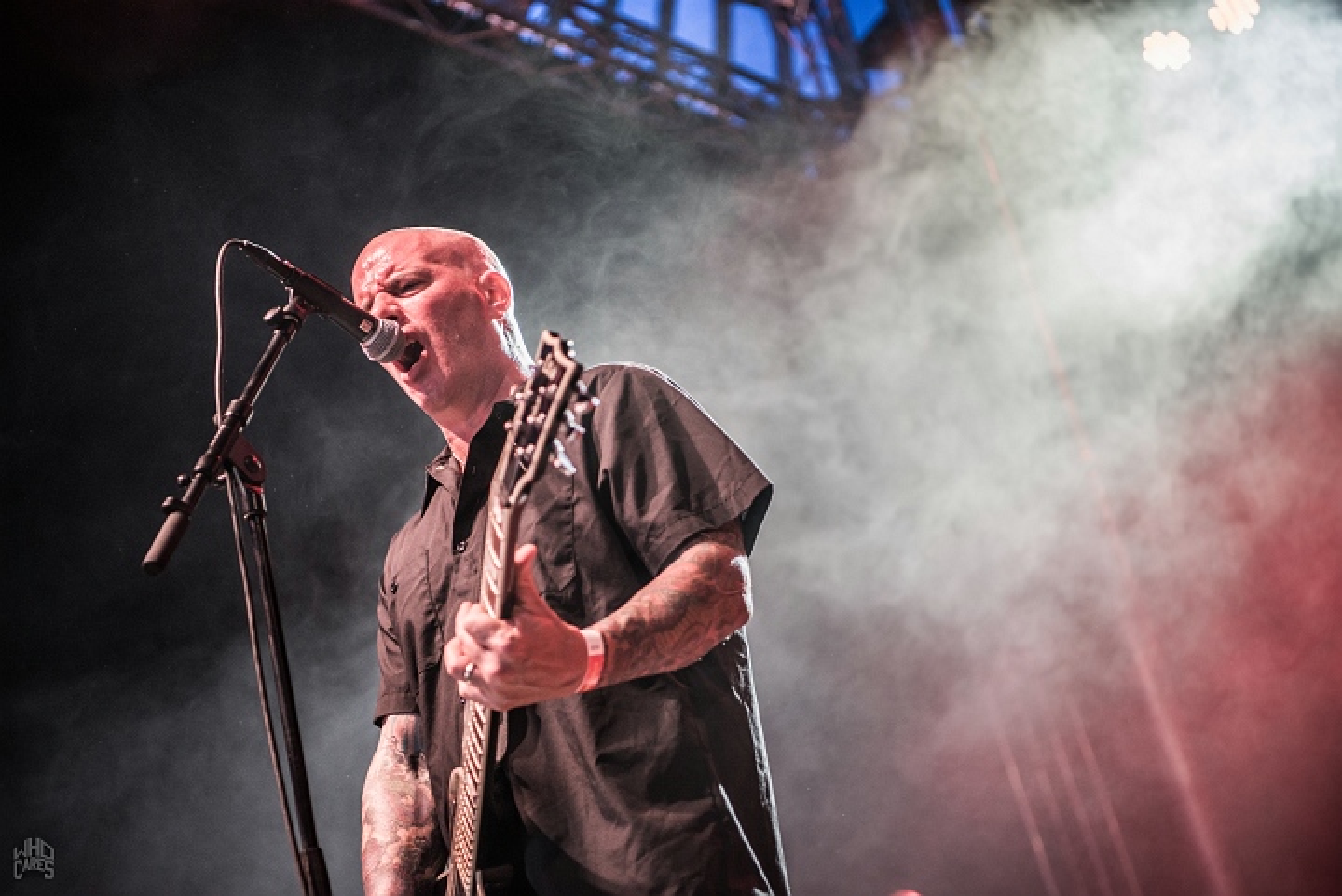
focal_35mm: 70
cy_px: 448
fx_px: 2611
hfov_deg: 28.8
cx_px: 671
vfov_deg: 19.5
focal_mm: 70
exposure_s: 1/100
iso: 640
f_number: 2.8
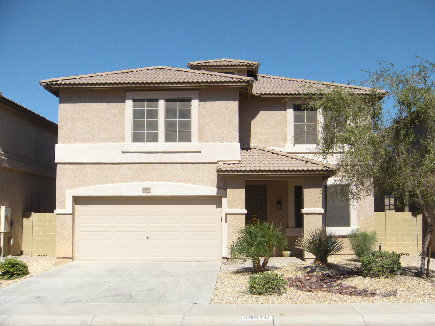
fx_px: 603
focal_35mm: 48
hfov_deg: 39.6
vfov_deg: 30.3
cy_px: 171
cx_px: 233
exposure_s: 1/1022
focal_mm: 7.4
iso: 89
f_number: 4
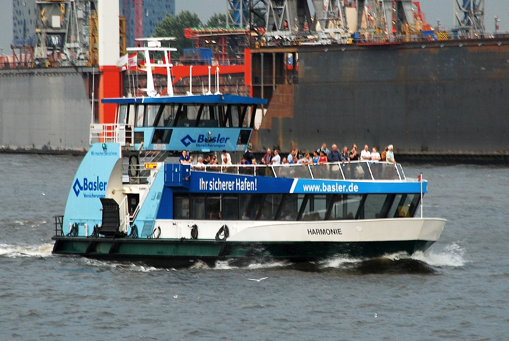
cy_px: 169
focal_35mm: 221
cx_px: 255
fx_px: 3122
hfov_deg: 9.3
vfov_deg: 6.2
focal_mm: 135
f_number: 5.6
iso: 400
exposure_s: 1/40
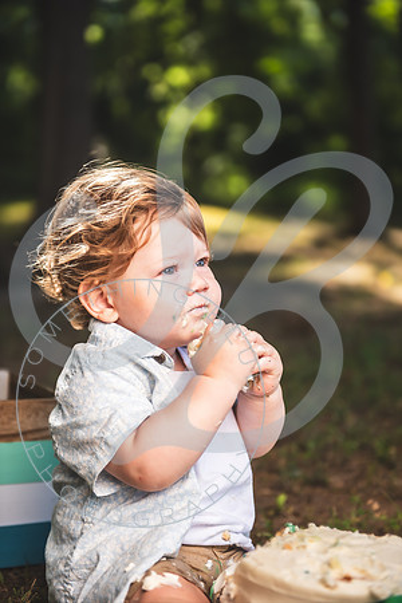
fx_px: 1172
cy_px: 302
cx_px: 201
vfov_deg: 28.8
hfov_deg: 19.5
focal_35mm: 70
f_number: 2.8
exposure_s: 1/800
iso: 100
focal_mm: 70
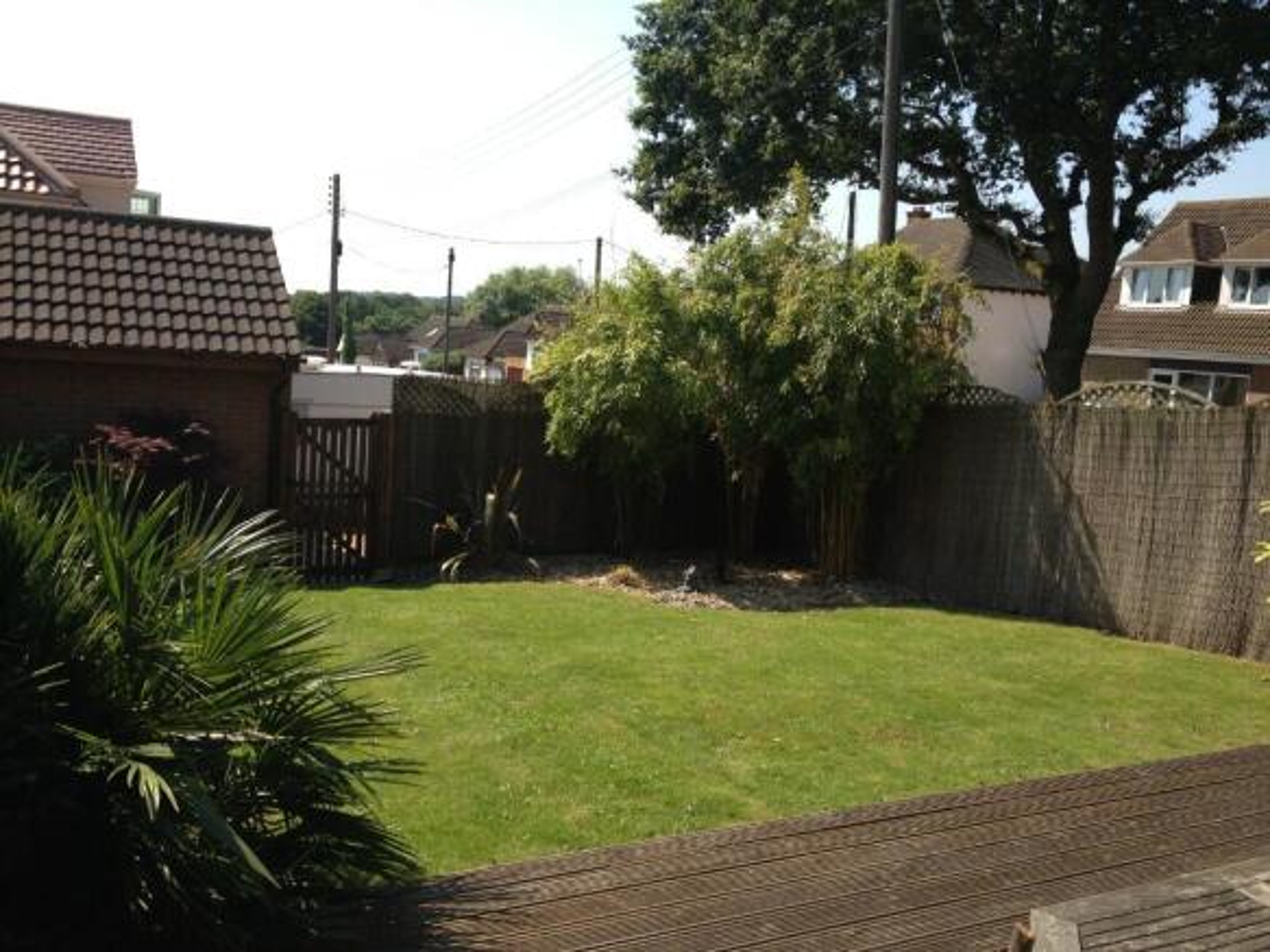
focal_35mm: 35
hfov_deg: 52.6
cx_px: 635
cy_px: 476
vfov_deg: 40.7
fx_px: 1284
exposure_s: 1/1022
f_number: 2.4
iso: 64
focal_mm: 4.28
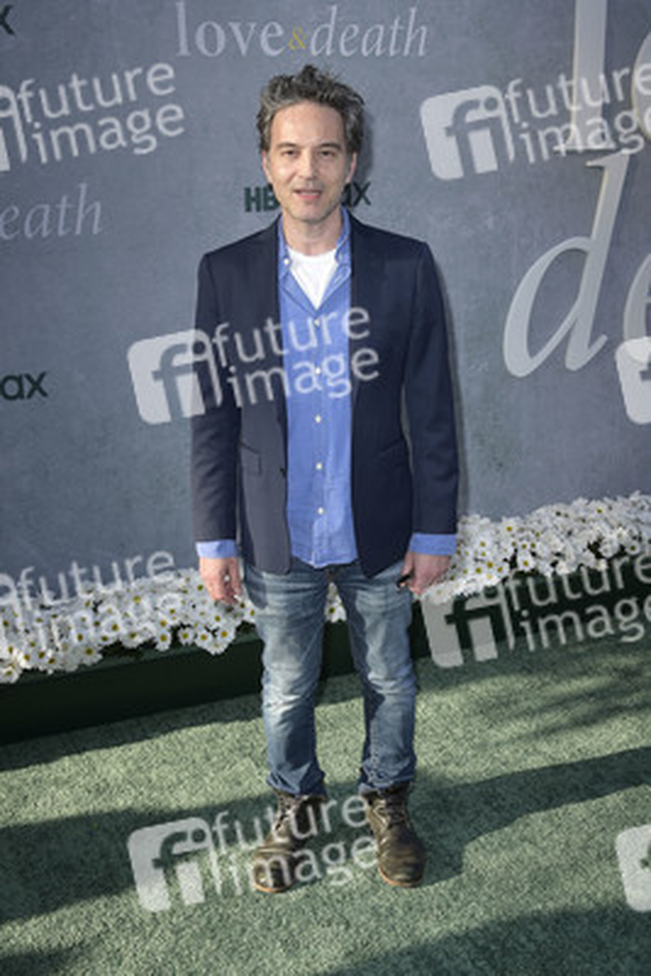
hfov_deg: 41.1
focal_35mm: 32
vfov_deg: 58.7
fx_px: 867
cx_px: 326
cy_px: 488
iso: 320
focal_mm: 32
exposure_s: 1/250
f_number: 9
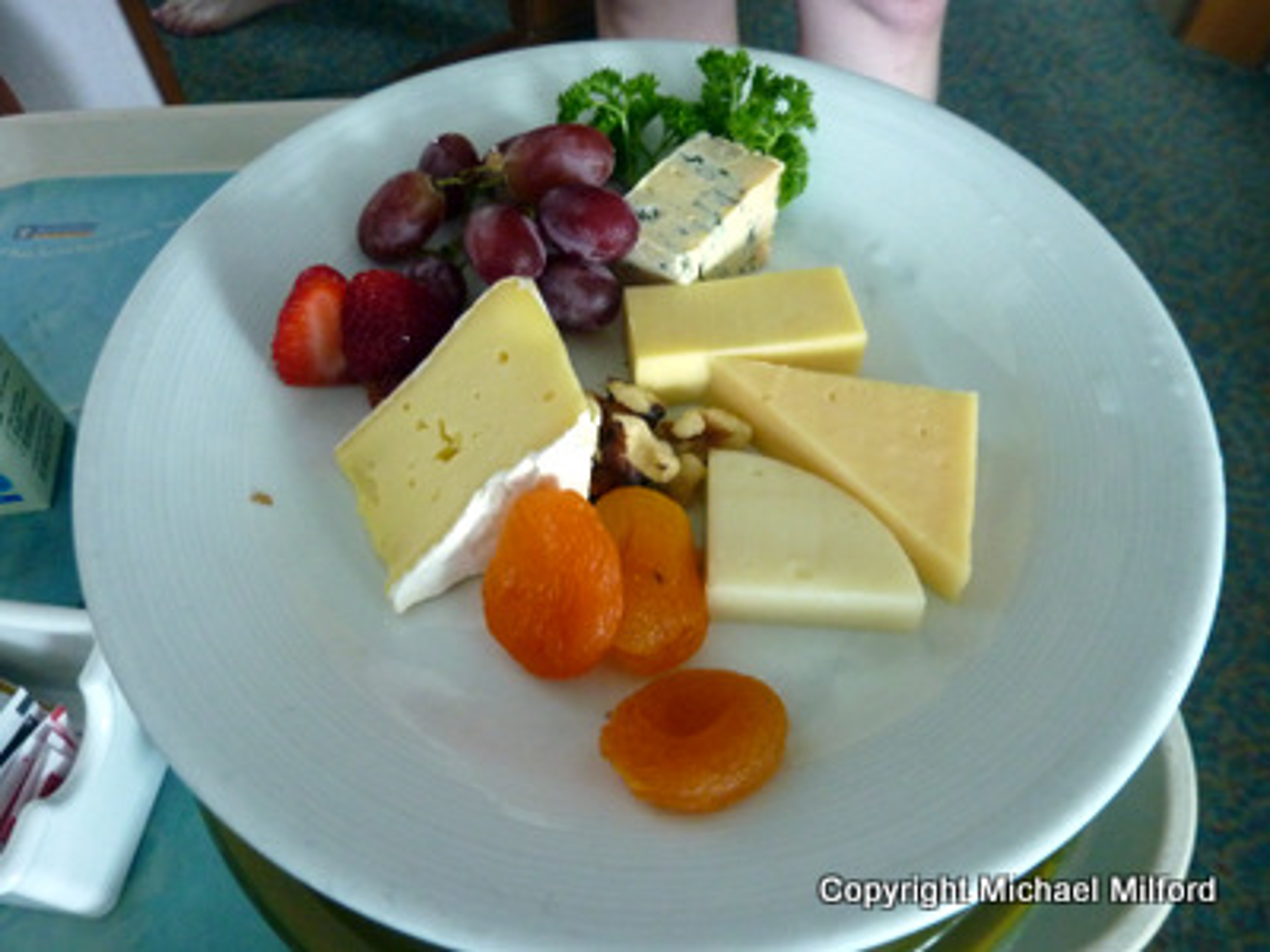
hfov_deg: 69.4
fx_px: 917
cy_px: 476
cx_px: 635
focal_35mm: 25
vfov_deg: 54.9
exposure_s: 1/10
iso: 400
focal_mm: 4.1
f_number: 3.3
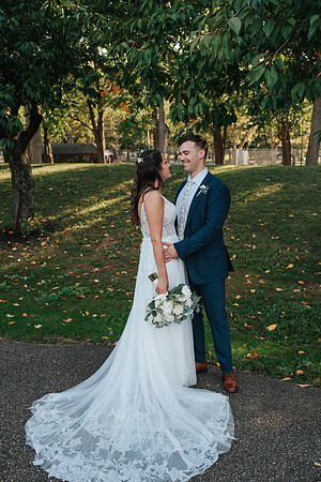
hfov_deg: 37.9
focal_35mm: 35
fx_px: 468
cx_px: 160
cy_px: 241
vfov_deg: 54.4
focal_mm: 35
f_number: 4
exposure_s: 1/1000
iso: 720
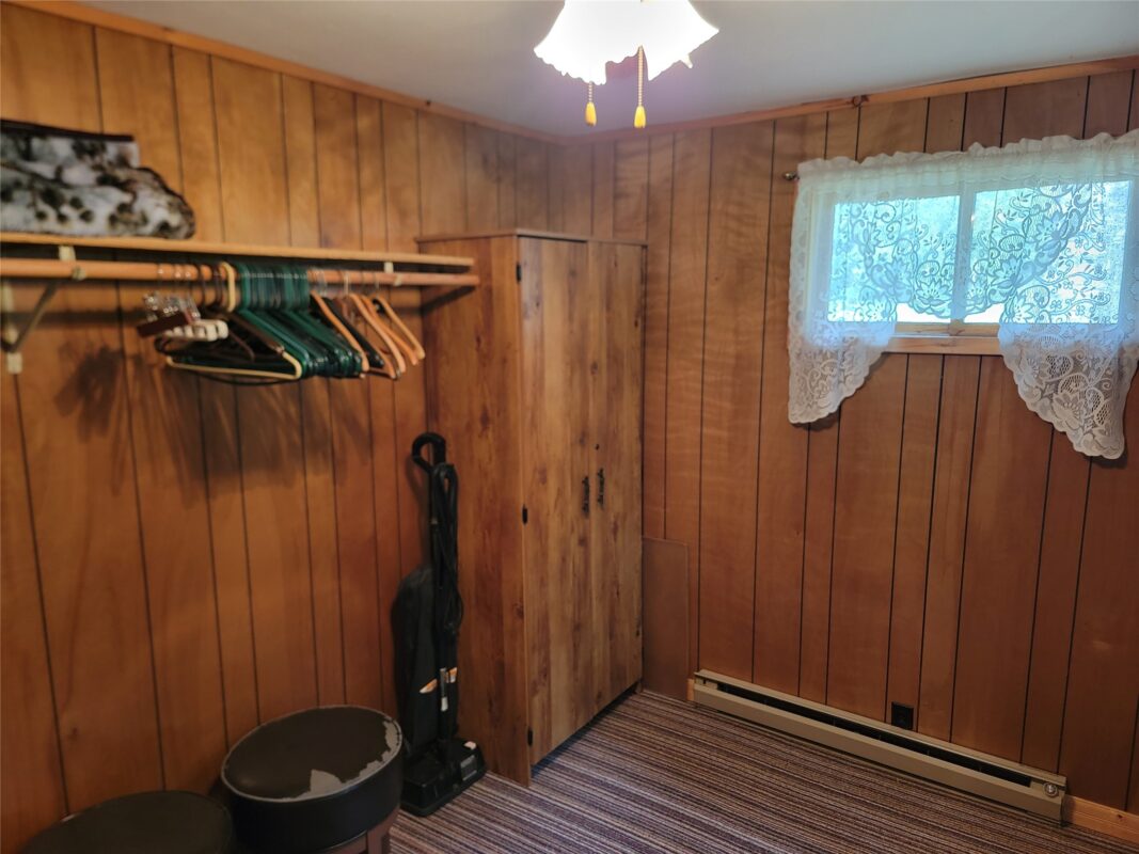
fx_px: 790
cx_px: 570
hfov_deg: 71.6
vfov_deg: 56.8
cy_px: 427
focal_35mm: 24
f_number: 1.8
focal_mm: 6.7
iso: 320
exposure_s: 1/40
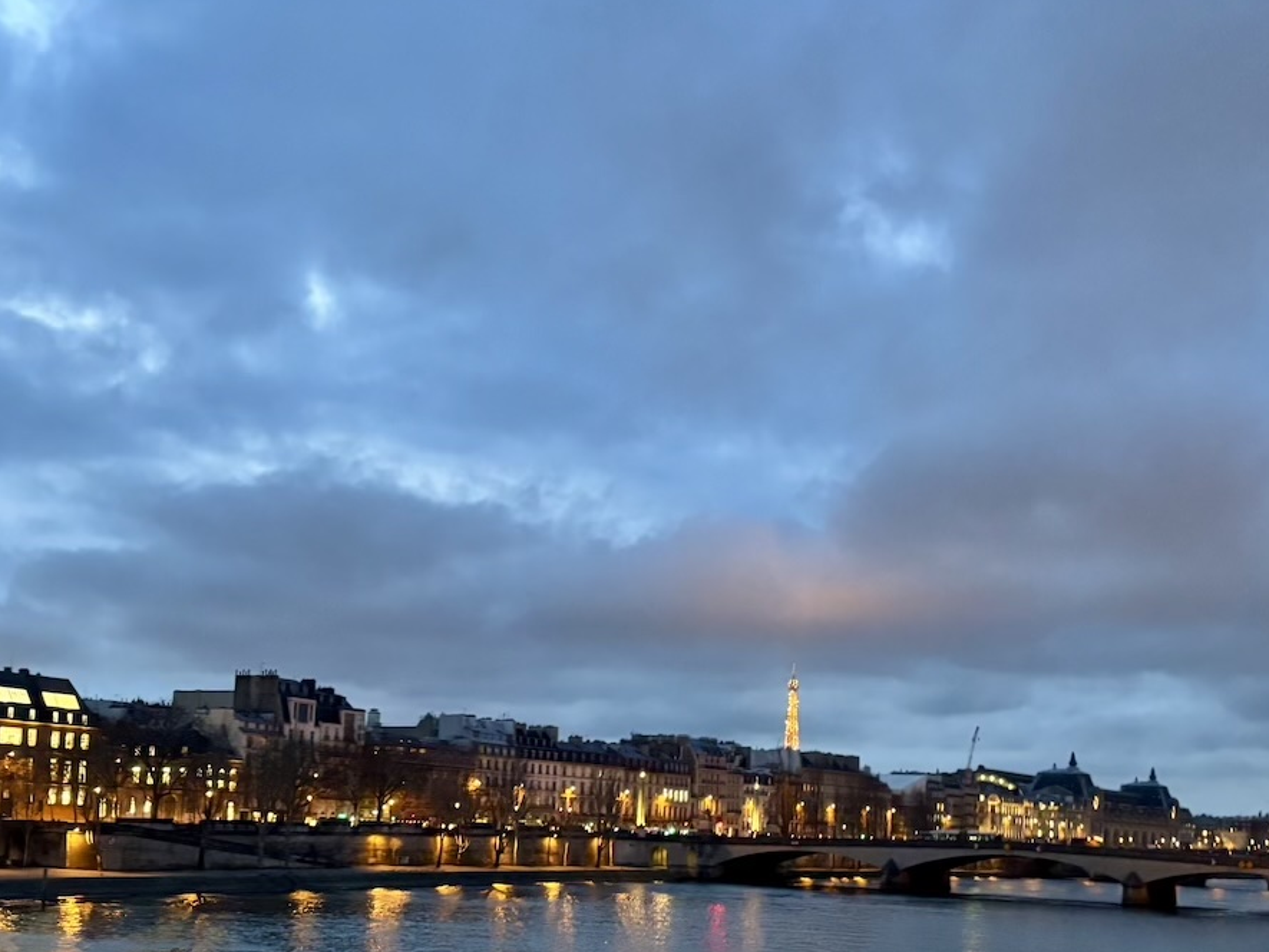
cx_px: 572
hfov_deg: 40.4
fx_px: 1723
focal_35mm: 47
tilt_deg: +3.8
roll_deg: -1.6
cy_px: 682
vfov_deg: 30.5
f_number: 1.6
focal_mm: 5.96
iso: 640
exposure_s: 1/37
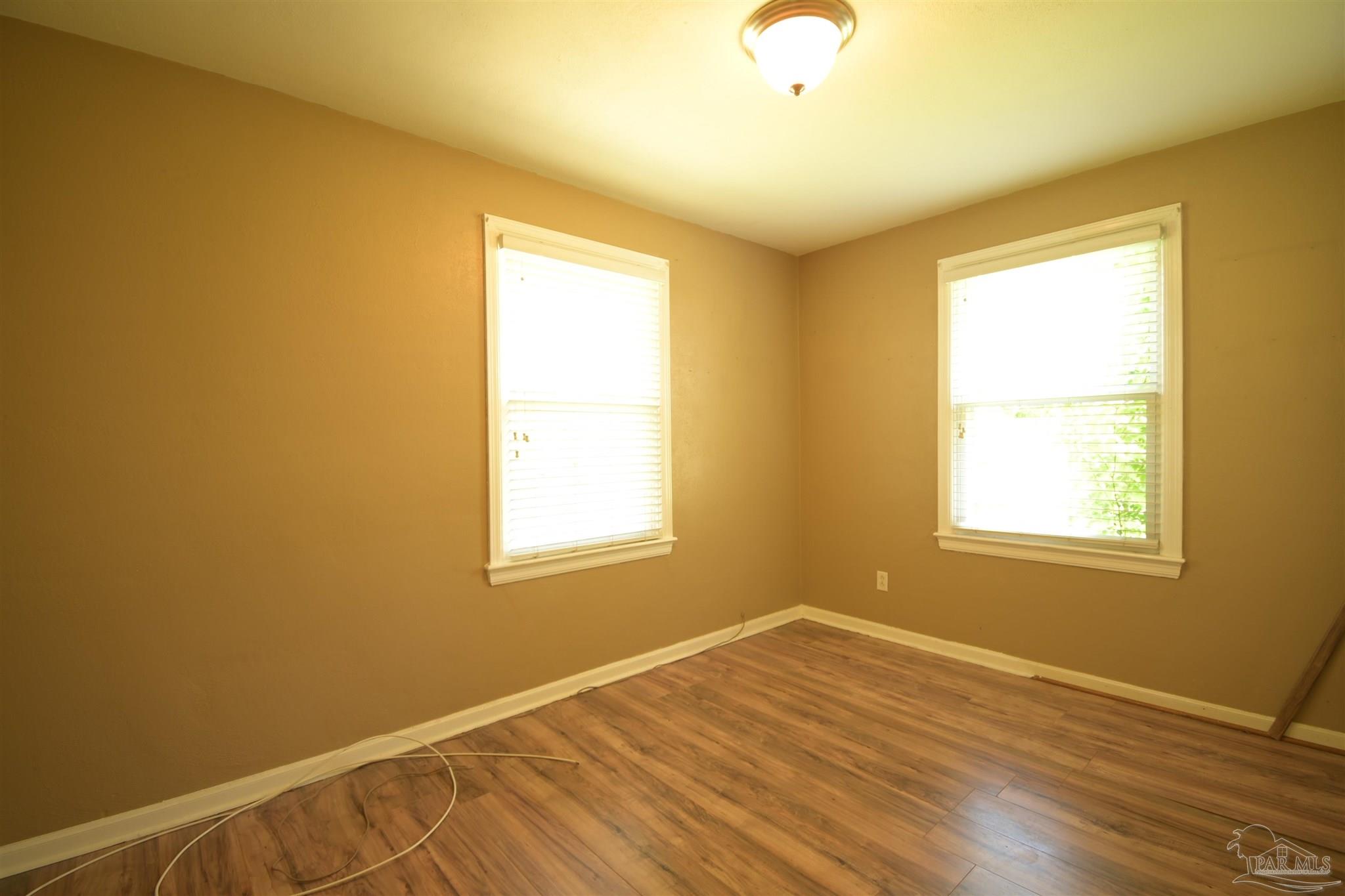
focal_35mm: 15
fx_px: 560
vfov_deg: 77.3
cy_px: 448
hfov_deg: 100.4
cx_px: 672
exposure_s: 1/2
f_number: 4.5
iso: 100
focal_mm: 10
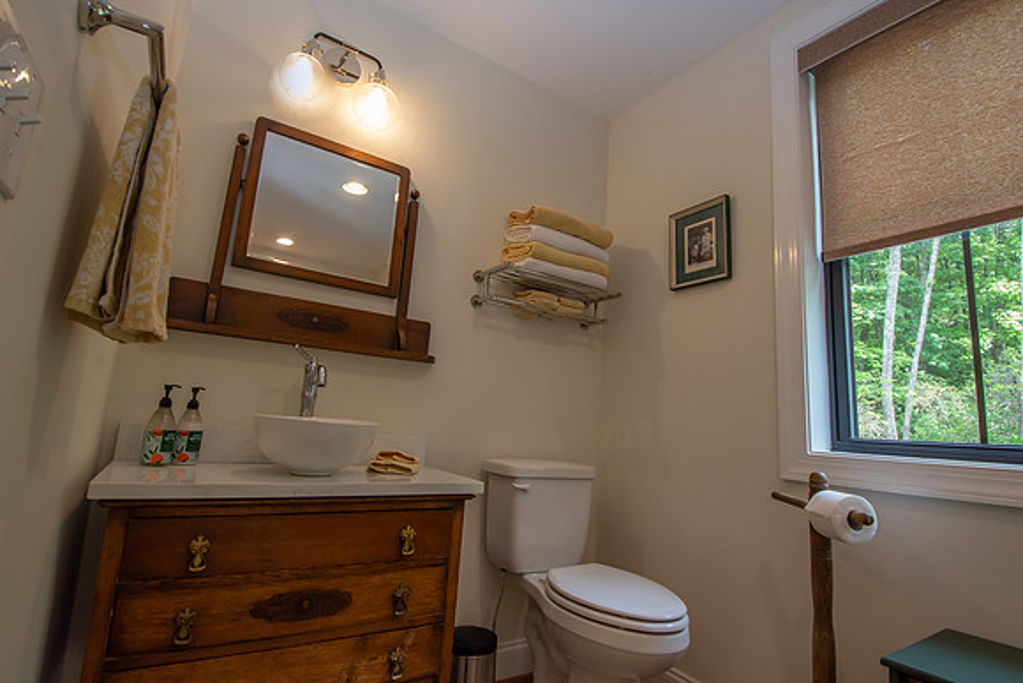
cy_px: 342
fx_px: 481
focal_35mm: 17
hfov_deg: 93.5
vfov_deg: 70.7
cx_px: 512
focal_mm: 10
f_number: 6.7
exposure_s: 1/60
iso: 900
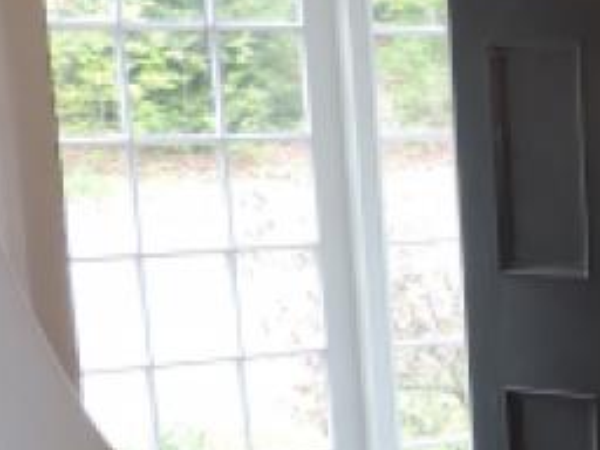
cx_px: 891
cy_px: 423
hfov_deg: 18.3
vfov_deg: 15.2
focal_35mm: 96
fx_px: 1664
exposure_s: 1/40
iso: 125
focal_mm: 4.3
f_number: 3
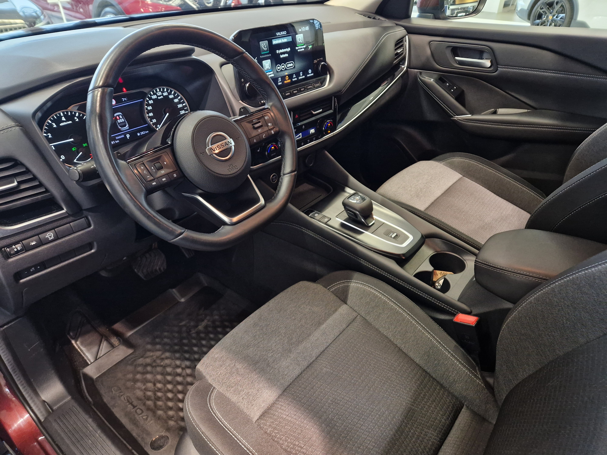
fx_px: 403
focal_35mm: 23
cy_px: 228
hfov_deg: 73.9
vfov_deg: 58.9
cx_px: 304
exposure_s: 1/100
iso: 400
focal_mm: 5.4
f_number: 1.8
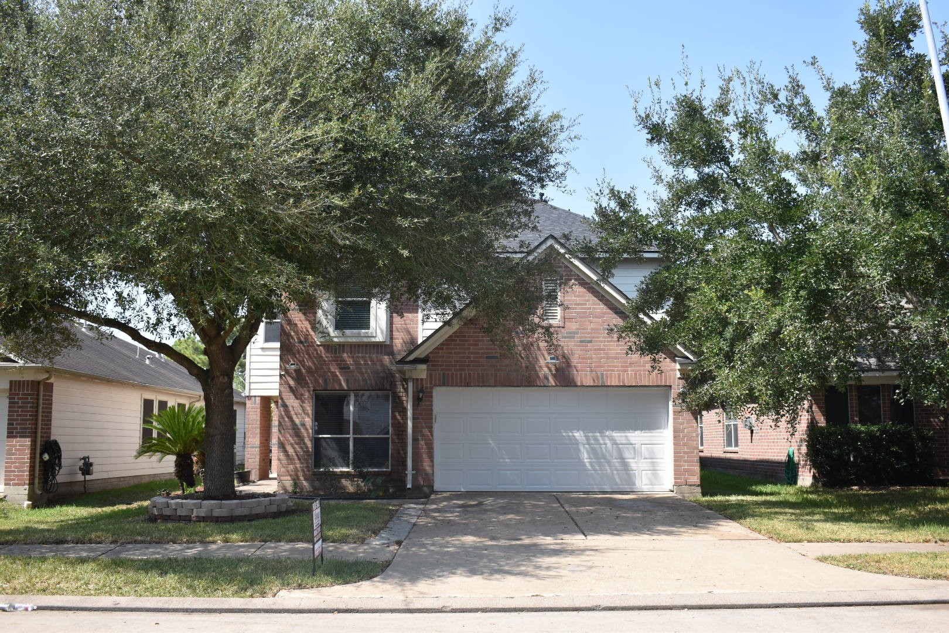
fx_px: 949
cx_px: 474
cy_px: 316
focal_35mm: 36
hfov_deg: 53.1
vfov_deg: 36.9
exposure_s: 1/1250
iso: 400
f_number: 5
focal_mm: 24
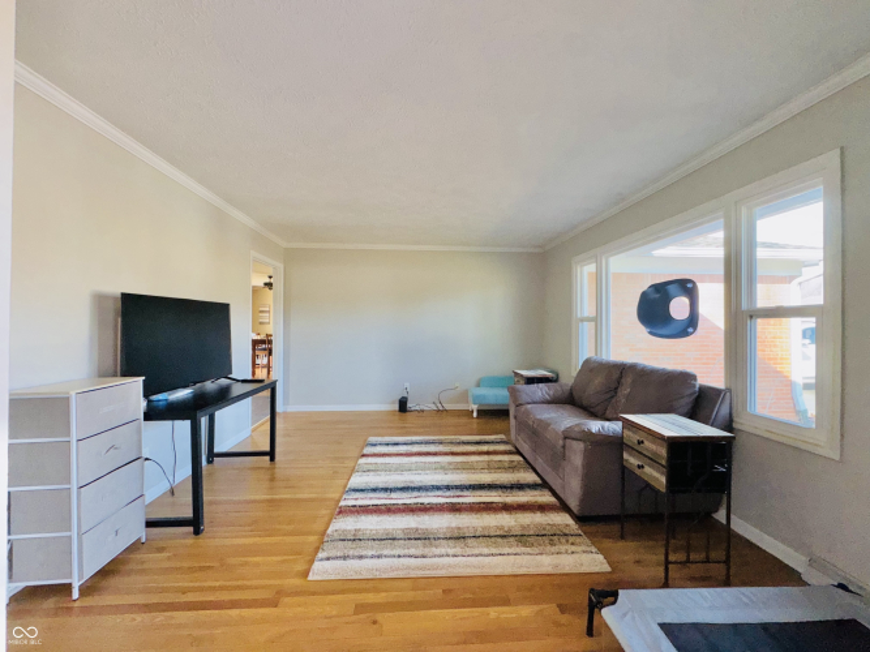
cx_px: 435
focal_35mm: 14
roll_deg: -0.6
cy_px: 326
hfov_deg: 102.1
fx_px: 352
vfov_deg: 85.7
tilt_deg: -0.5
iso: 80
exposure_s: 1/122
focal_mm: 2.22
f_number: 2.2
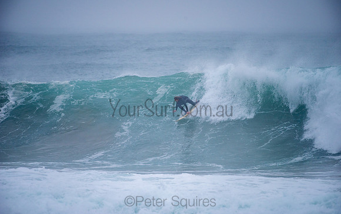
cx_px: 170
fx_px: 4760
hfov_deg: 4.1
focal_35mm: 512
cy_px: 103
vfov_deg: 2.6
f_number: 5.6
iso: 400
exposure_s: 1/1000
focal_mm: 500
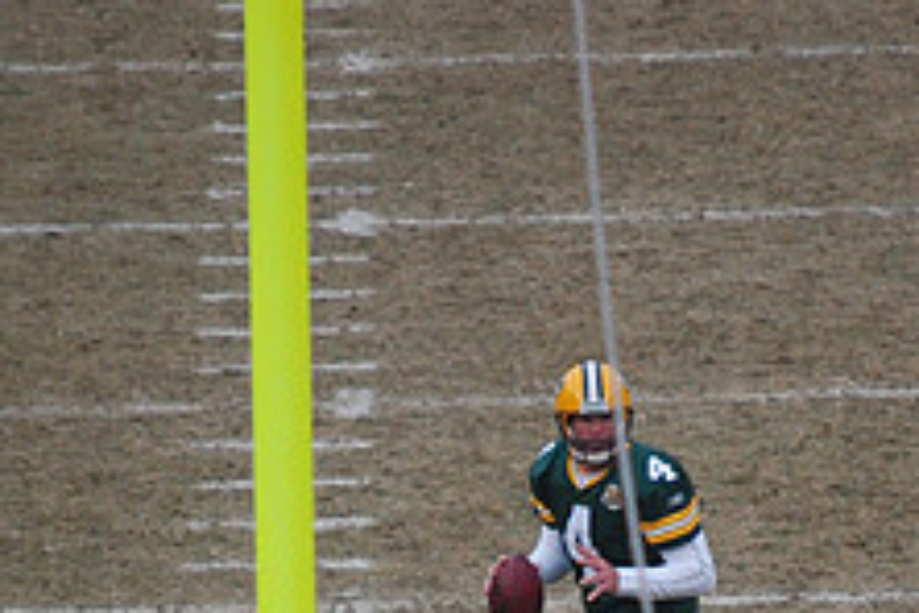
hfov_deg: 2.6
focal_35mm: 784
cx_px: 592
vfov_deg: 1.8
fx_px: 20012
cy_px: 659
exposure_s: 1/1250
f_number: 5.6
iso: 800
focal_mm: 200
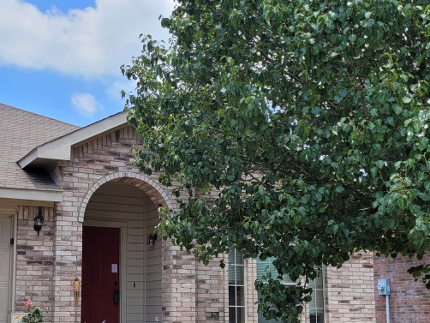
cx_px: 134
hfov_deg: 35.7
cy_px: 218
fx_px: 659
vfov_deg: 27.4
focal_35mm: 53
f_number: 1.8
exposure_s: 1/1413
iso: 40
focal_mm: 5.4
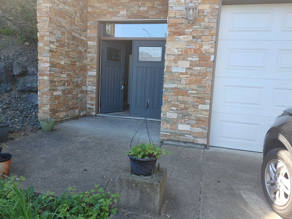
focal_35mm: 26
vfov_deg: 53.1
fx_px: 219
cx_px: 146
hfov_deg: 67.3
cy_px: 110
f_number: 1.8
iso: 50
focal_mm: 4.81
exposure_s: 1/184
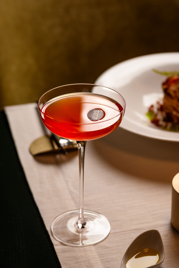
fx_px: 782
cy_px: 134
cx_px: 90
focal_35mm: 105
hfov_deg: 13.1
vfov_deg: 19.5
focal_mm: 105
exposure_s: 1/250
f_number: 6.3
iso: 125
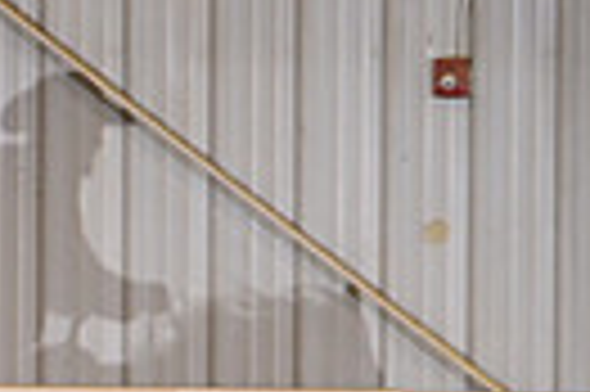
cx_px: -622
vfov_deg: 1.5
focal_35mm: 886
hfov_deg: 2.3
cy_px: 313
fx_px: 14502
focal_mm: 200
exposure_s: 1/200
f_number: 4
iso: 2000
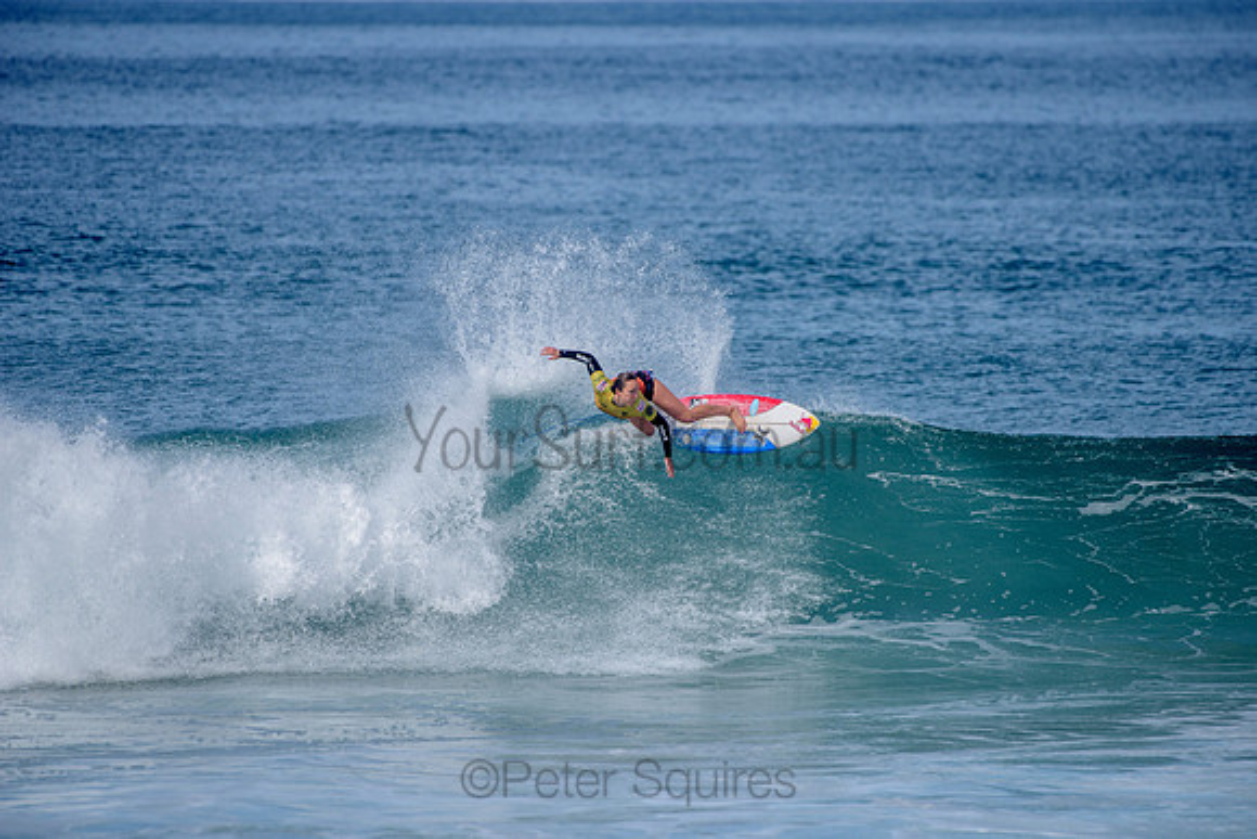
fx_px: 17462
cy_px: 420
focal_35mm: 500
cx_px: 628
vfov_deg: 2.8
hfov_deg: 4.1
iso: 250
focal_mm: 500
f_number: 6.3
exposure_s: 1/2500
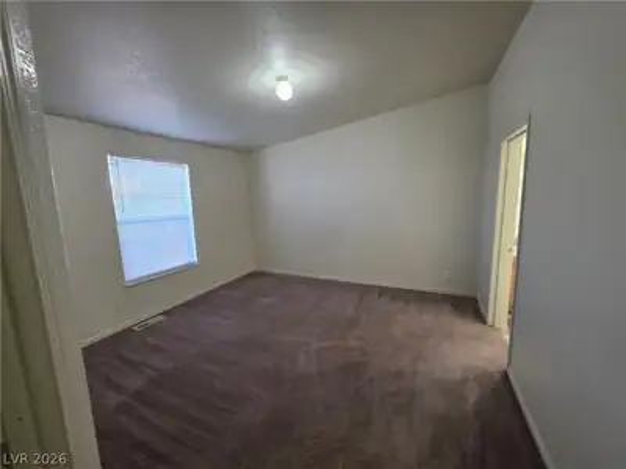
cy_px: 234
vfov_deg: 89.9
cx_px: 313
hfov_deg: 106.2
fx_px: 235
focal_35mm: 13
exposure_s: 1/60
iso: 200
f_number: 1.9
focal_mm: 2.2
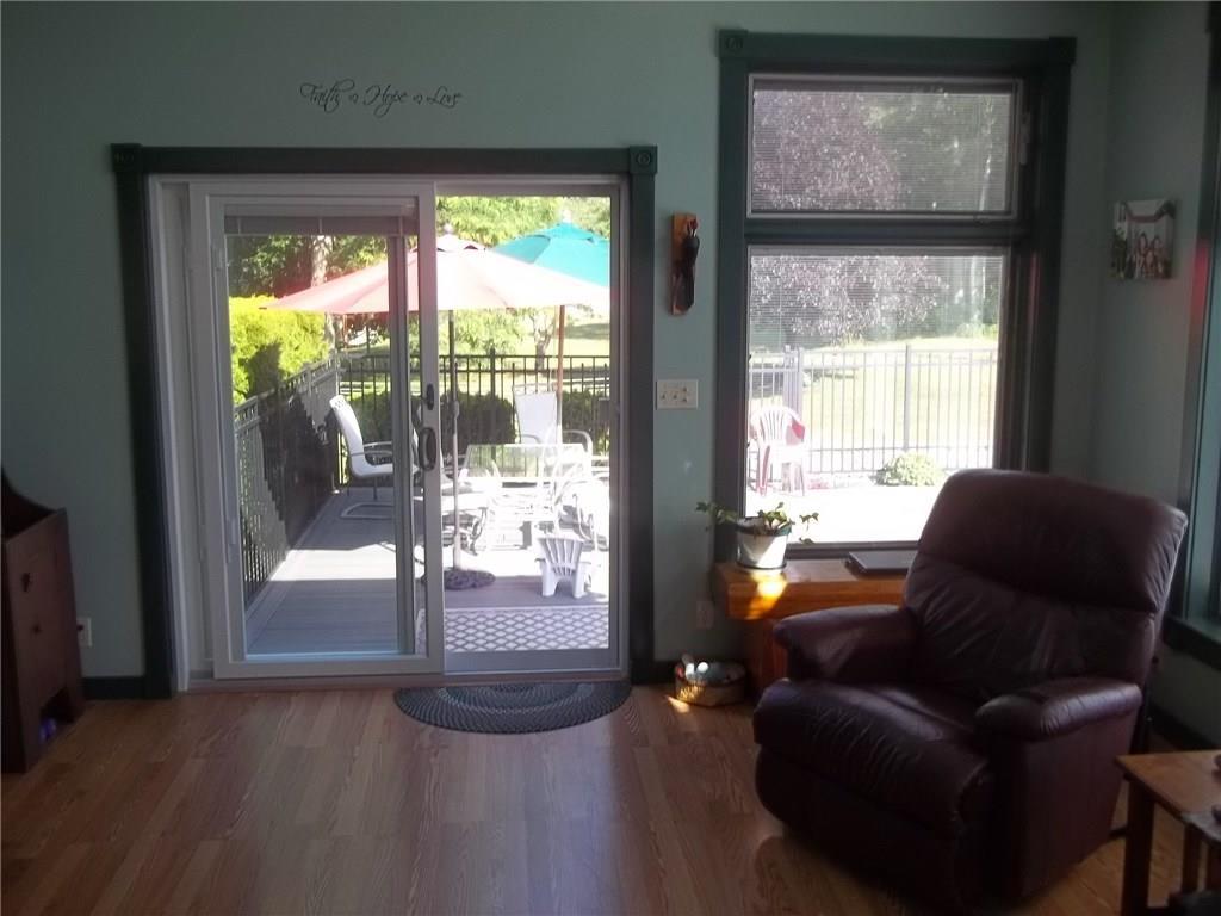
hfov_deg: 56.8
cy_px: 458
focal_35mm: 32
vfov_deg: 44.2
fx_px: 1129
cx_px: 610
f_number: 2.9
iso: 64
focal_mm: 5.7
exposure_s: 1/100
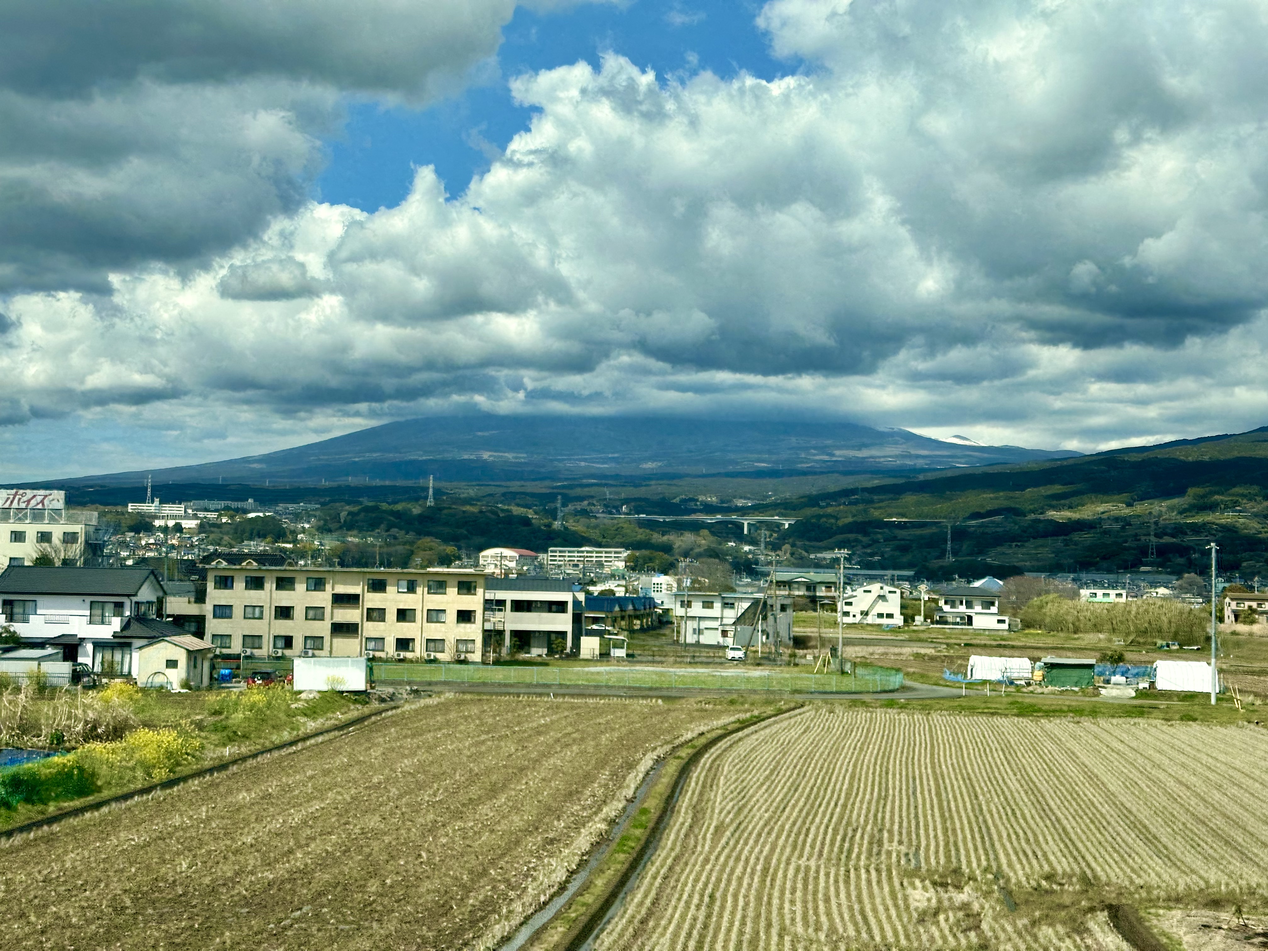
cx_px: 634
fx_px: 1758
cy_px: 476
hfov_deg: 39.7
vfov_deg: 30.3
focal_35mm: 48
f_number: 1.78
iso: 64
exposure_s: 1/4785
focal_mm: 6.86
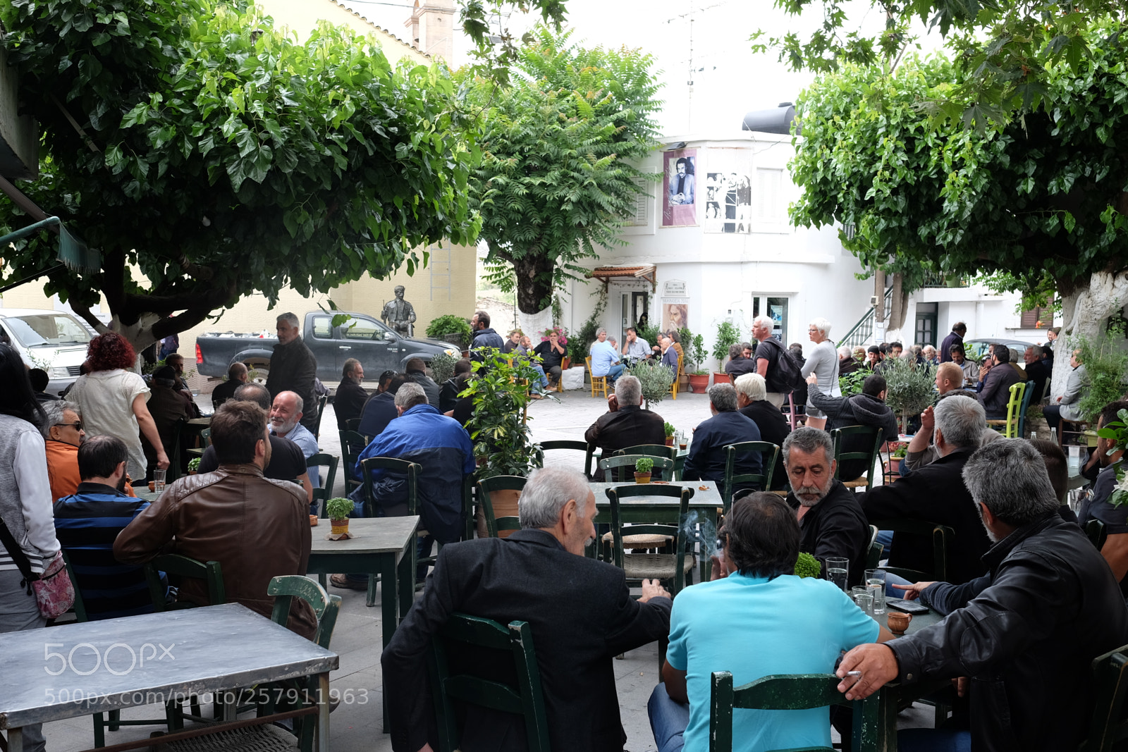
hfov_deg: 54.4
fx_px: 1097
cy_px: 376
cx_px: 564
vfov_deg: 37.9
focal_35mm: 35
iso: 200
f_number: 5.6
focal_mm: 23
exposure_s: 1/100
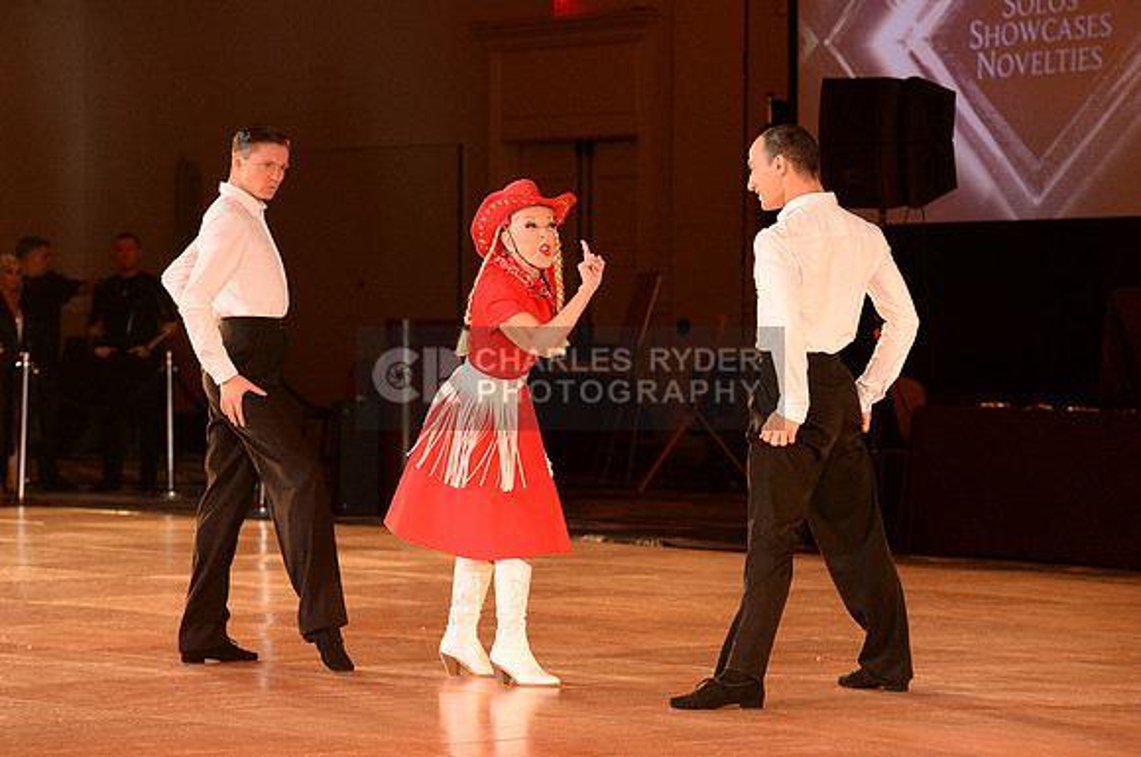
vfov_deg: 10.1
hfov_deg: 15.2
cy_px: 378
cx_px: 570
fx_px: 4273
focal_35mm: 135
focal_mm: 135
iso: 4000
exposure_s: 1/250
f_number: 5.6
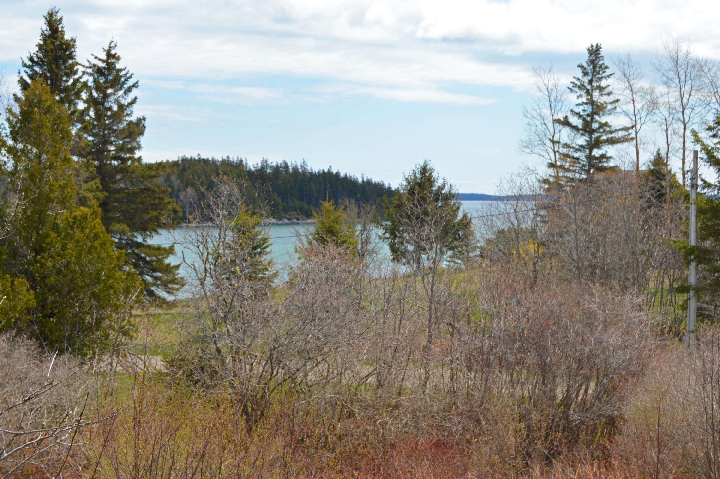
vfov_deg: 25.7
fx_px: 1049
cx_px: 360
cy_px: 240
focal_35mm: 52
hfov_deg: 37.9
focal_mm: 35
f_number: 9
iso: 100
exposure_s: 1/200
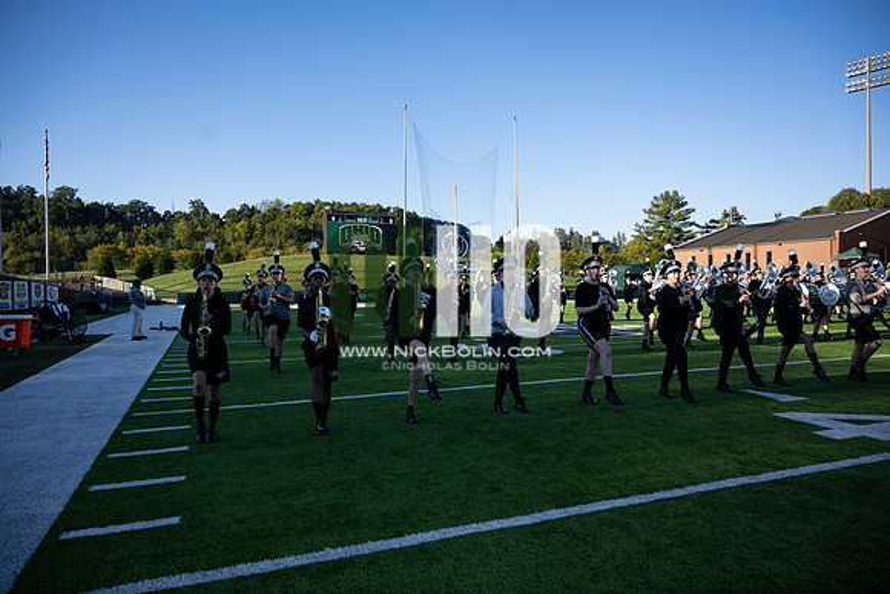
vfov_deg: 53.2
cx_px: 445
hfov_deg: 73.7
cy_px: 297
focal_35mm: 24
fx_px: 593
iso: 80
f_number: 4
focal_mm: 24
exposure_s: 1/400
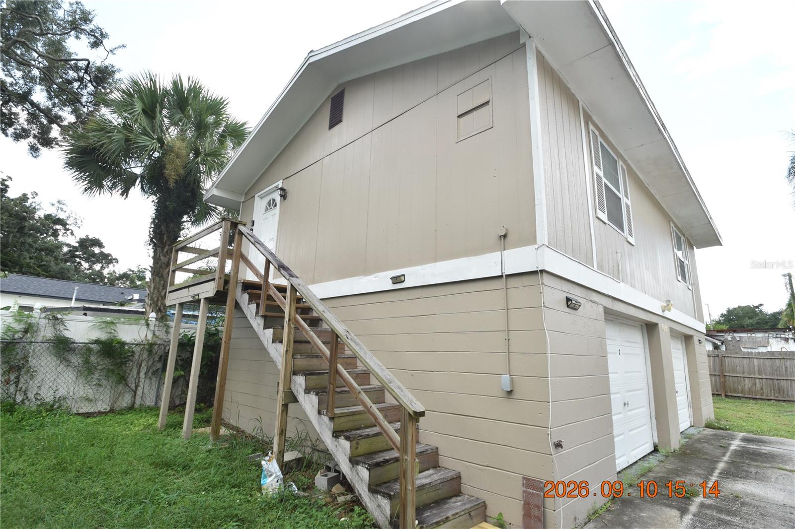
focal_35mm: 17
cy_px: 264
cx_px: 398
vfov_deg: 69.6
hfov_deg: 92.5
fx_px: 381
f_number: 8
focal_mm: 11.5
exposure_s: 1/250
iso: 320
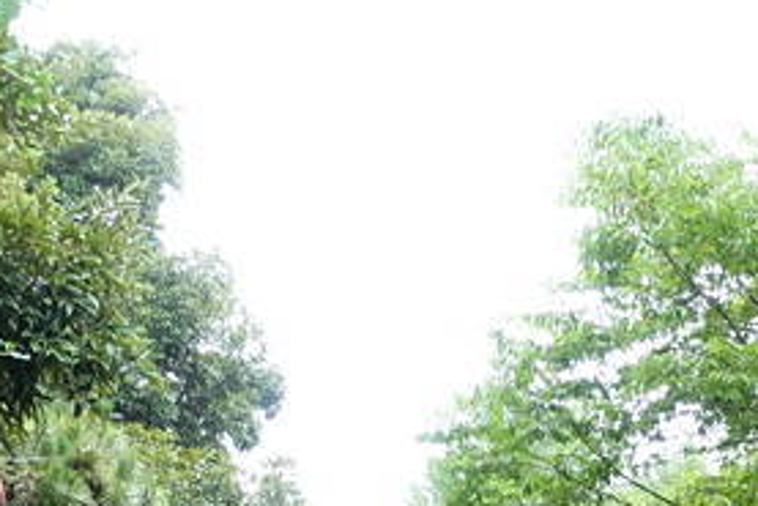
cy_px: 1017
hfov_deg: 19.6
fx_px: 2191
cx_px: 443
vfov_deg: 11.8
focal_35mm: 104
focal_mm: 8.8
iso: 125
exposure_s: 1/80
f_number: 4
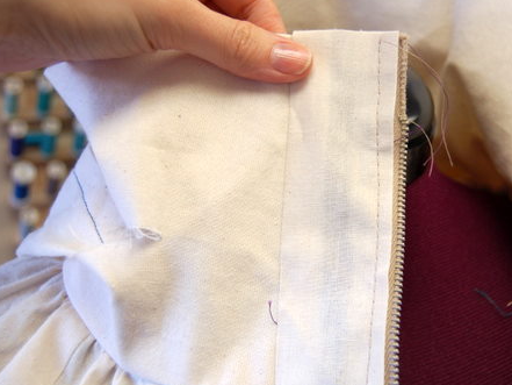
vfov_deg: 28.6
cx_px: 324
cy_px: 206
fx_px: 755
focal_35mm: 51
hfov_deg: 37.2
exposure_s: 1/60
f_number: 4.2
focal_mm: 26
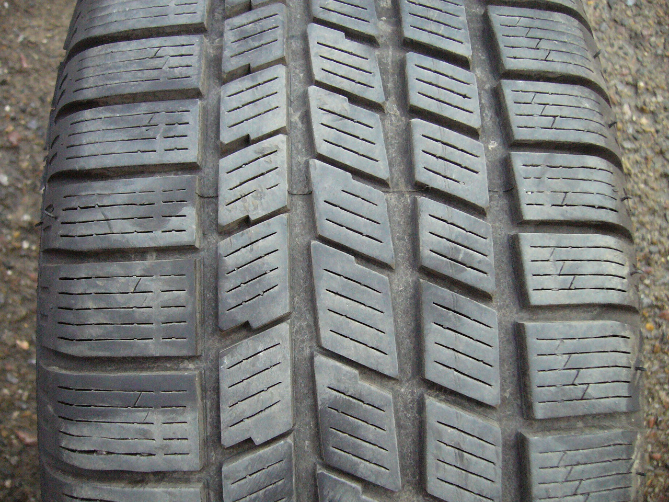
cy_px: 251
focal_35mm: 35
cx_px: 334
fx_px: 676
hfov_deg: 52.6
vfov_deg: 40.7
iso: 400
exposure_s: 1/400
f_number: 2.8
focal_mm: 5.8
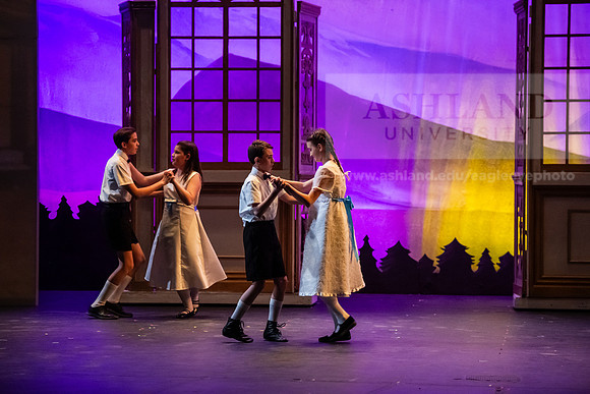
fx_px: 2213
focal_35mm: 135
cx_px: 295
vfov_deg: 10.2
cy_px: 197
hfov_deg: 15.2
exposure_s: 1/200
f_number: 3.2
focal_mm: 135
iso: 5000
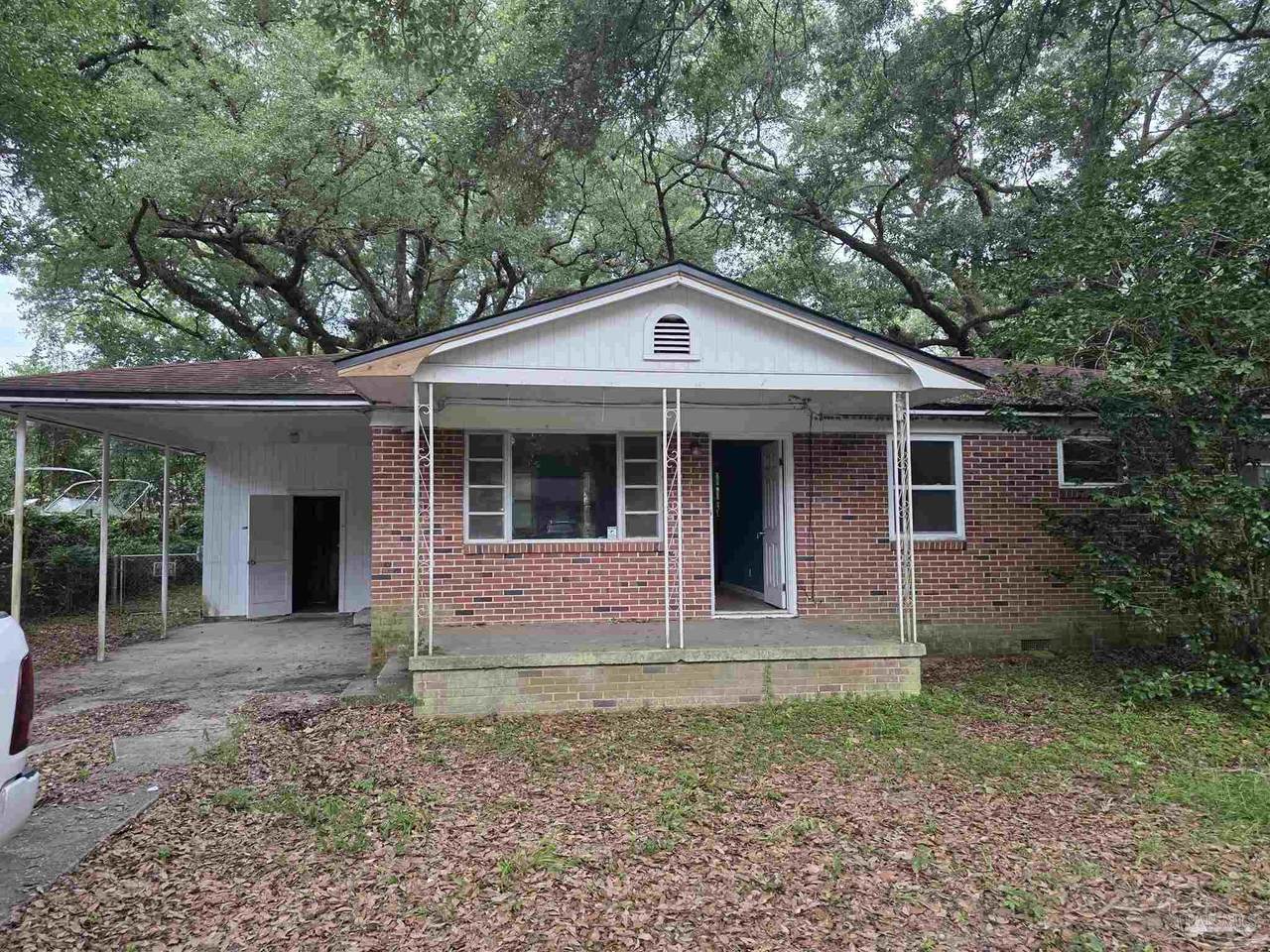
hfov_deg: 73.9
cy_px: 476
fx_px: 844
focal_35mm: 23
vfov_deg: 58.9
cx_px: 635
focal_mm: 6.3
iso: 200
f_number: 1.7
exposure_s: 1/180
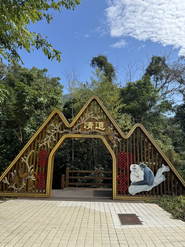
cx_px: 92
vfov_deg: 71.6
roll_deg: -0.9
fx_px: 171
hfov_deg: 56.8
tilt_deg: +9.5
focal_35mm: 24
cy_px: 124
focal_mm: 6.76
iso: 80
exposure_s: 1/2959
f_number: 1.78
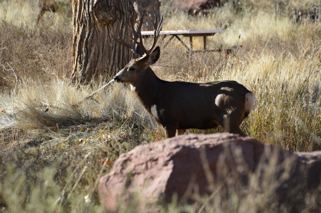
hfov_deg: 4.6
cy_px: 106
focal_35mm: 450
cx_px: 160
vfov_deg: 3.0
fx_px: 4008
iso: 400
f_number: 10
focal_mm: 300
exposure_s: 1/320
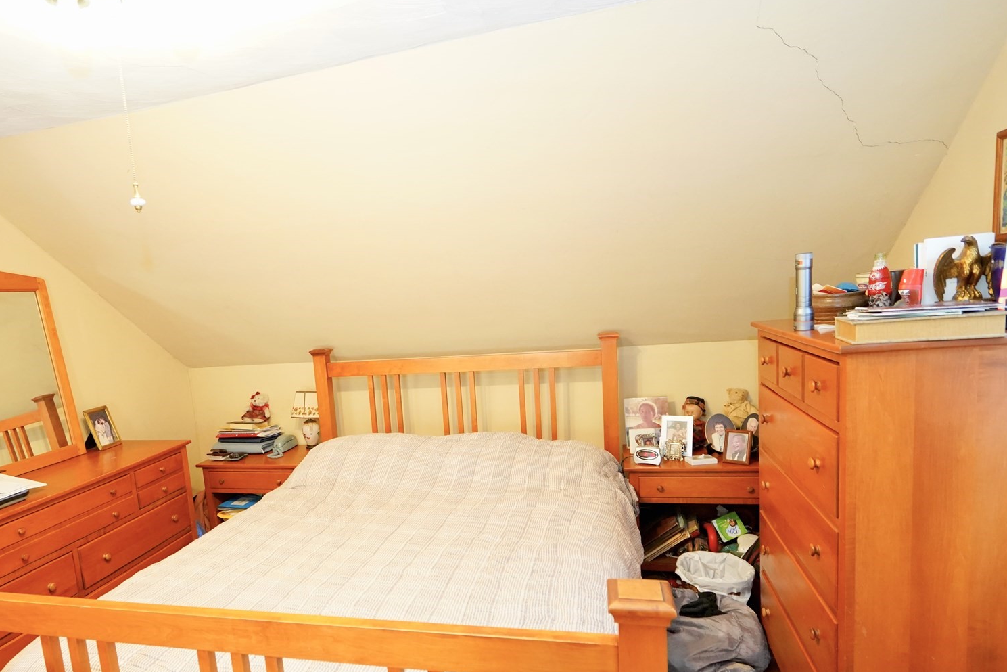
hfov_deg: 77.9
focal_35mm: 22
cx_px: 419
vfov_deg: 56.8
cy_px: 400
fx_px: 615
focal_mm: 16
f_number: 4
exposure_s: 1/60
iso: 4000
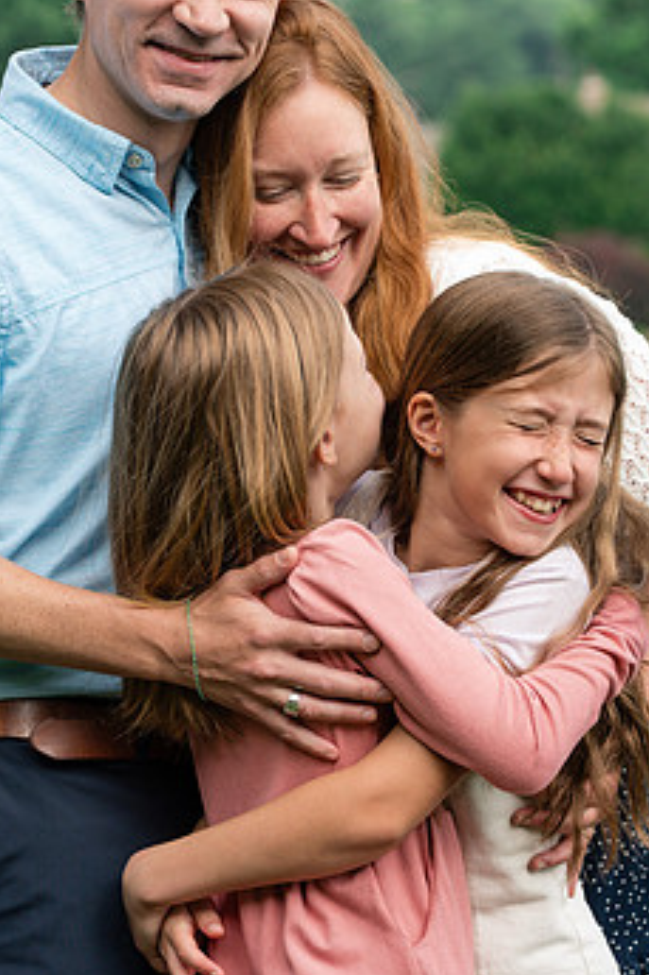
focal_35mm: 167
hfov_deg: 8.2
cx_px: 514
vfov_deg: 12.3
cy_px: 519
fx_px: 4520
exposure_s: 1/500
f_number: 4.5
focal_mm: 85
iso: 200
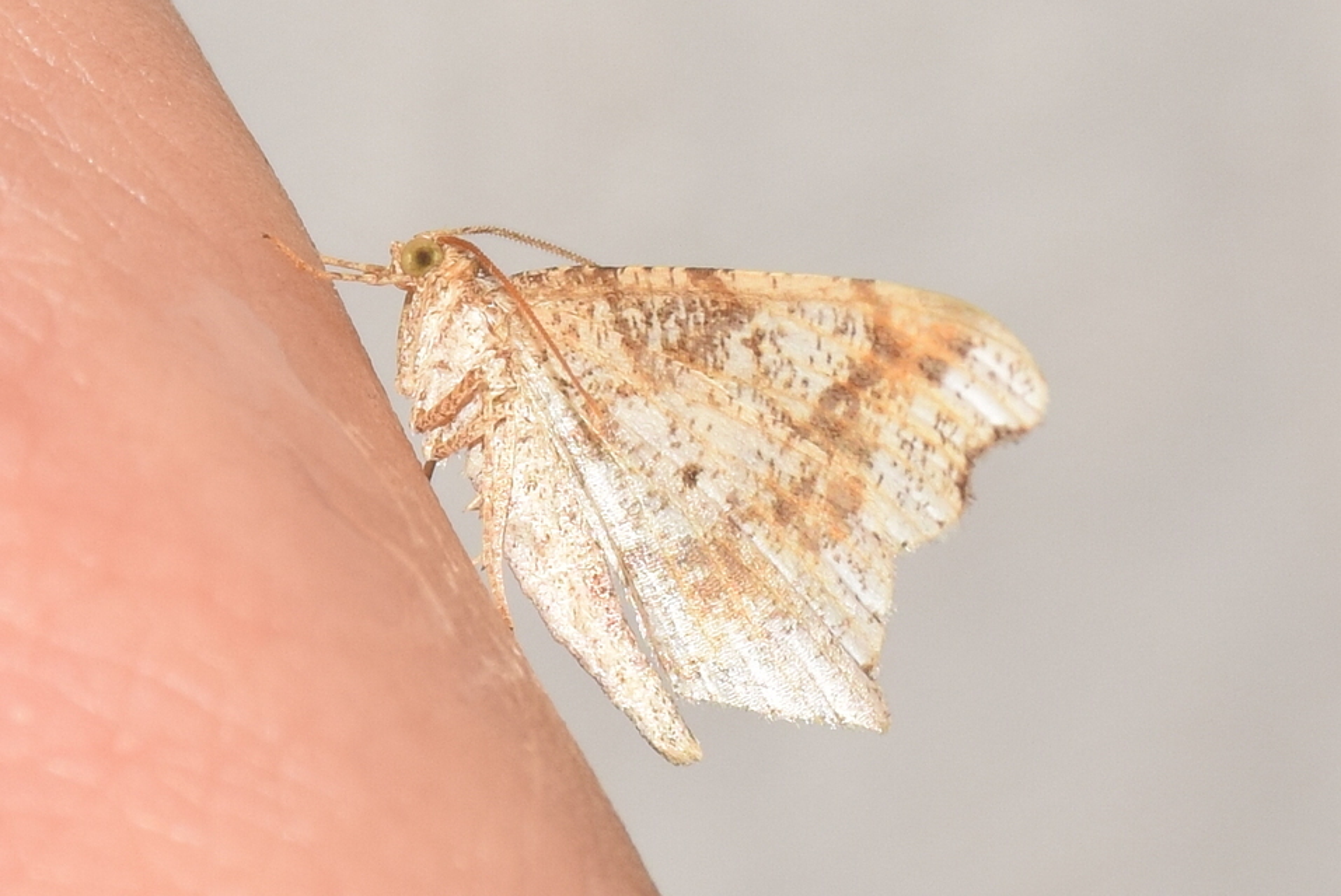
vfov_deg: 6.6
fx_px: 7829
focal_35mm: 210
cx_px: 670
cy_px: 448
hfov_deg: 9.8
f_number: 13
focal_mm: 140
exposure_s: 1/160
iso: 200
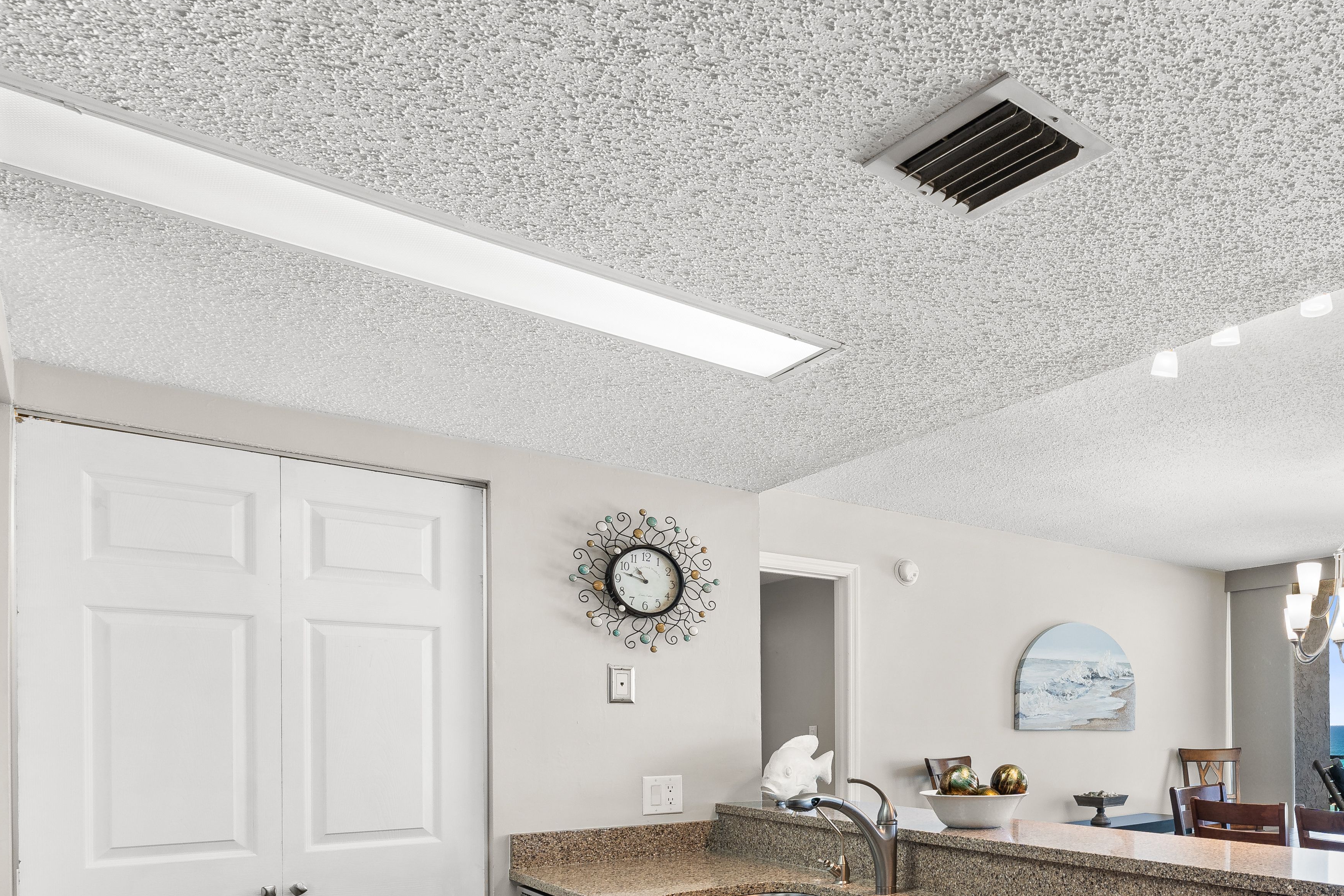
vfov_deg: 47.3
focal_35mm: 26
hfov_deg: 63.3
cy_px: 732
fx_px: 953
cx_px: 1105
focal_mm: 14.9
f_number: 8
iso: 400
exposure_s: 1/5
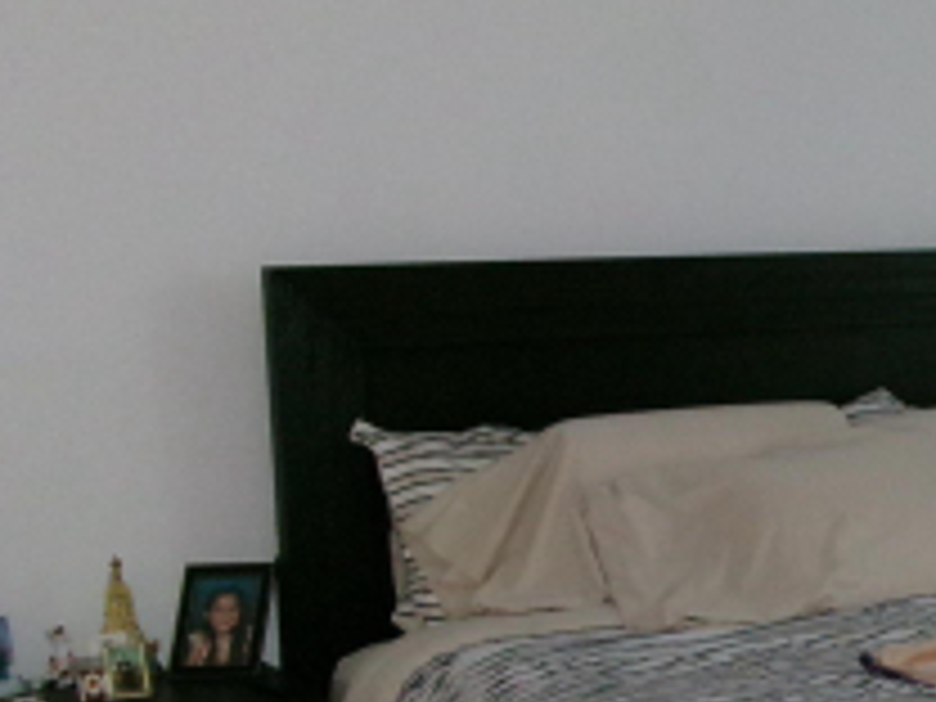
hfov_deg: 19.4
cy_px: 432
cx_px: 1339
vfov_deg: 16.4
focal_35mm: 90
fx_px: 2434
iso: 467
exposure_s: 1/34
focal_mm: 5.1
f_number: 3.9
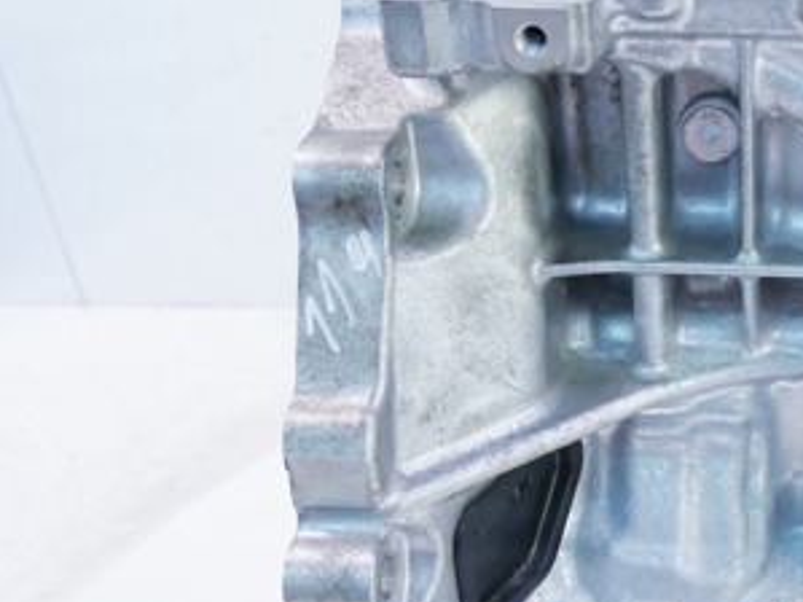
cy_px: 384
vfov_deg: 24.3
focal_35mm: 60
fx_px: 1391
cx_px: 857
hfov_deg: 29.4
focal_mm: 14
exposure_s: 1/60
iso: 320
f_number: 3.6
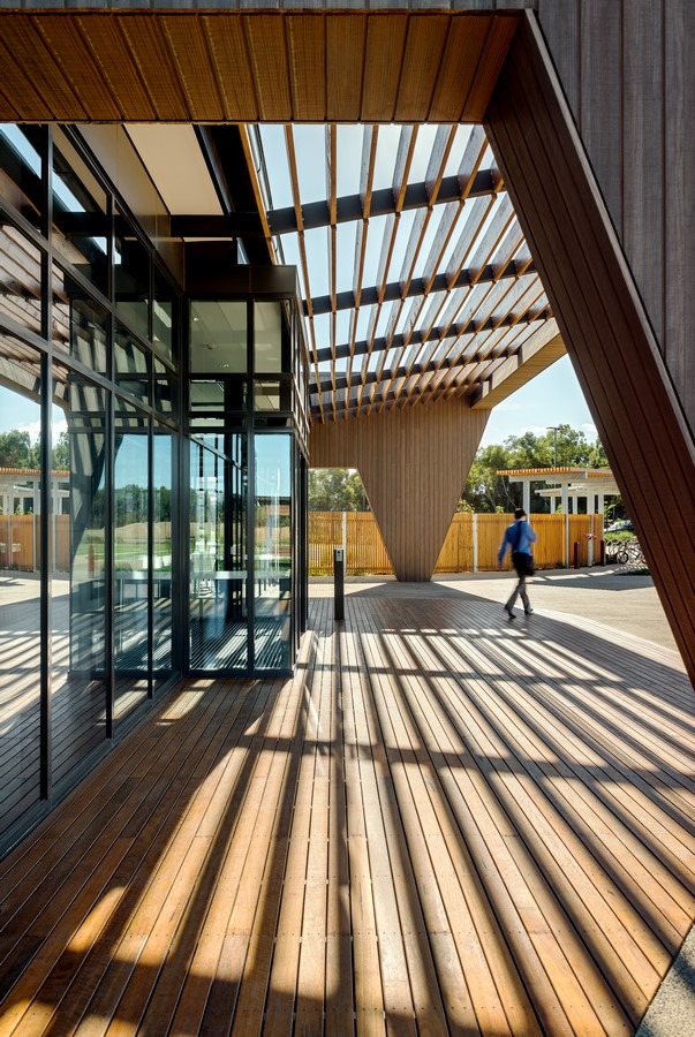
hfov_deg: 46.5
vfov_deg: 65.4
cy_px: 518
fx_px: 808
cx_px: 348
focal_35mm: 28
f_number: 6.3
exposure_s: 1/13
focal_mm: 28
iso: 31
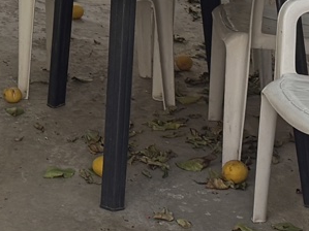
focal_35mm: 154
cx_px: -218
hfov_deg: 12.0
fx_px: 1374
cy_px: -334
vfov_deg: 8.7
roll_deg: -0.1
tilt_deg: +0.6
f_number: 1.78
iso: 100
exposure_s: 1/1060
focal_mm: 6.76
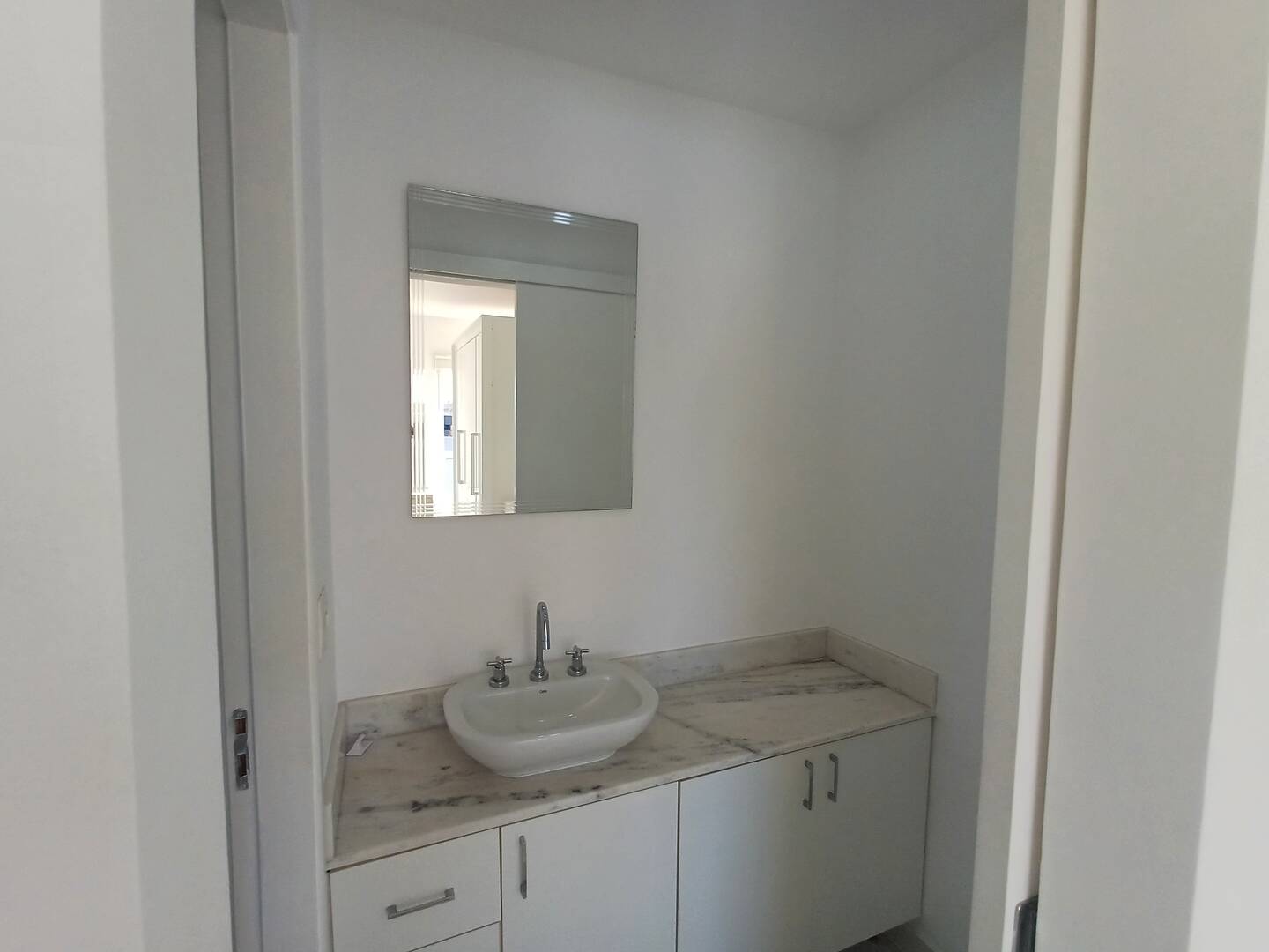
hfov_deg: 94.5
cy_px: 476
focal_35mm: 16
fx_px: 587
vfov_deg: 78.1
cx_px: 634
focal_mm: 1.64
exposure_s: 1/120
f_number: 2.2
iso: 50
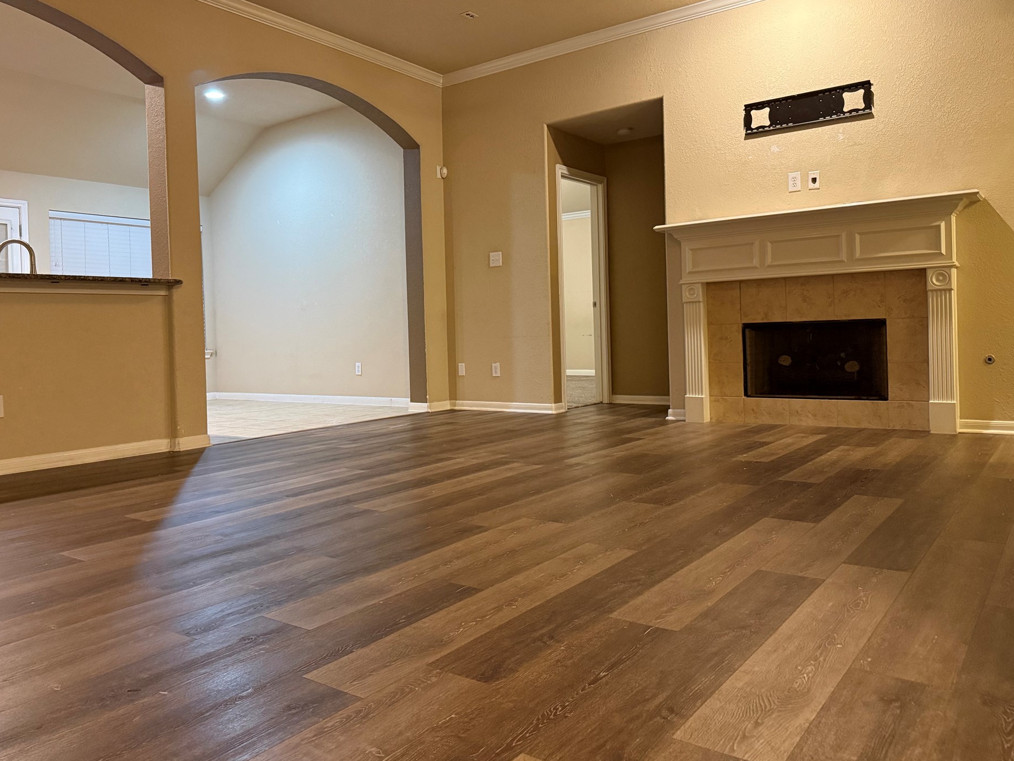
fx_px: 791
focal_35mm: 27
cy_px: 345
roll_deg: +2.1
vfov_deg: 51.3
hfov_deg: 65.2
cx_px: 460
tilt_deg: -0.1
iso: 800
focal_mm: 6.76
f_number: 1.78
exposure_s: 1/60
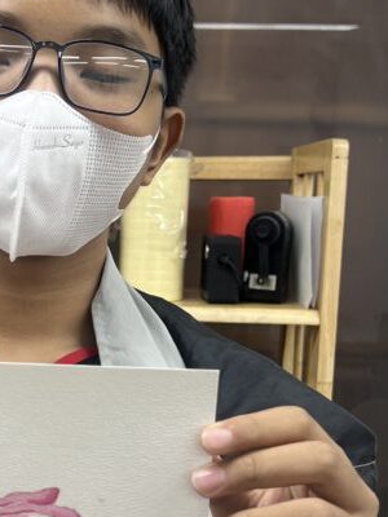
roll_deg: -1.5
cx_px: 40
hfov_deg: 22.1
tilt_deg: -6.1
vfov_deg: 29.7
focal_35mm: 65
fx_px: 971
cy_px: 326
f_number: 1.5
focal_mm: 5.7
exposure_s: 1/155
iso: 40
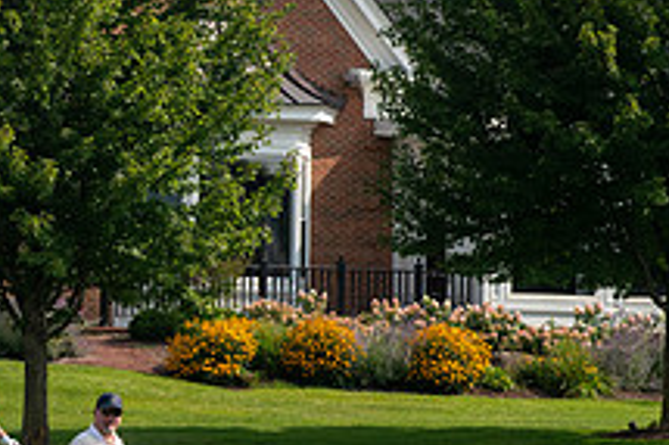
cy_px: 282
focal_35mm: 542
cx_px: -65
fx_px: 10064
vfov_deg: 2.5
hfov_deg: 3.8
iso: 250
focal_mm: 200
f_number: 5
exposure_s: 1/2000
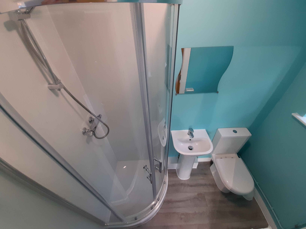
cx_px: 153
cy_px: 114
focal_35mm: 13
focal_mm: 1.42
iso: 160
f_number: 2.2
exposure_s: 1/50
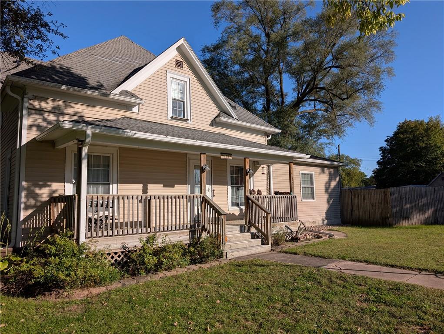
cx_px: 222
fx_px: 308
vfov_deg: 56.9
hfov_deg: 71.5
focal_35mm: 24
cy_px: 167
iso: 20
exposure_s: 1/1513
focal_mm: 6.9
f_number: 1.68
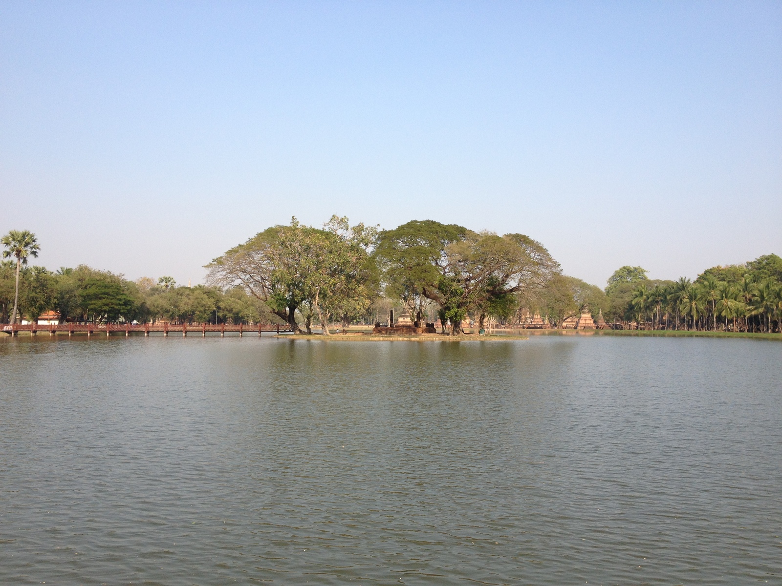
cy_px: 293
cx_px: 391
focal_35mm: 35
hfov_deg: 52.6
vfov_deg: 40.7
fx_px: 791
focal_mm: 4.28
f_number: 2.4
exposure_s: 1/968
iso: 50
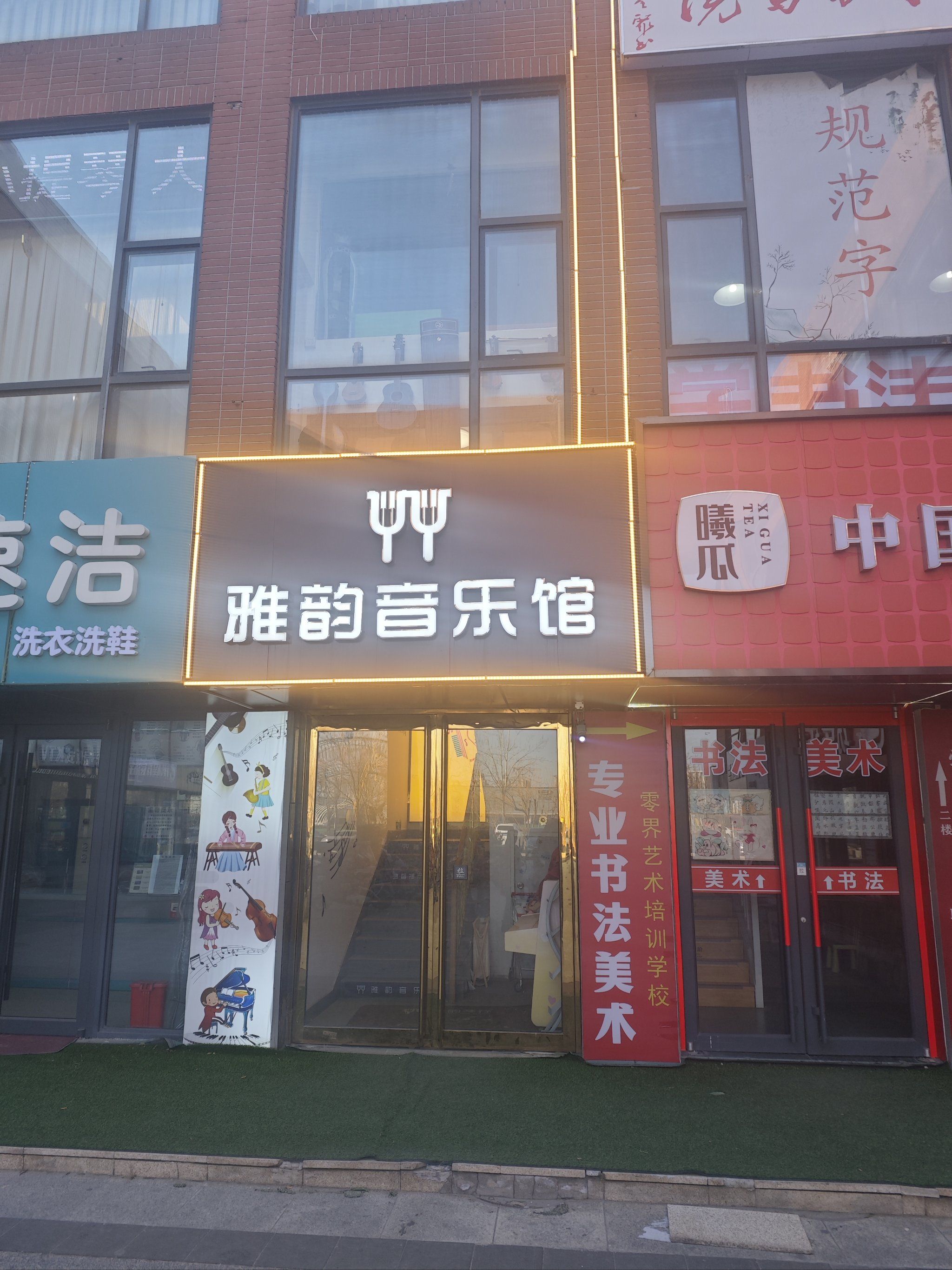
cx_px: 476
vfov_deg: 73.9
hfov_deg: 58.9
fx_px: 843
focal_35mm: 23
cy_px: 635
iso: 50
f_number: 1.6
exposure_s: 1/333
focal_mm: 6.55
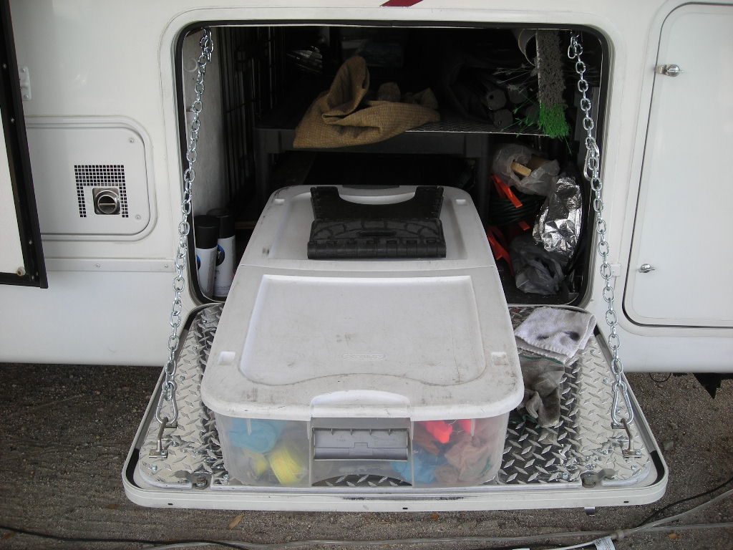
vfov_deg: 37.7
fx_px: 805
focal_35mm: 38
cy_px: 275
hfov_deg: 49.0
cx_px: 366
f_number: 3.2
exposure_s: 1/142
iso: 50
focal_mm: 6.3
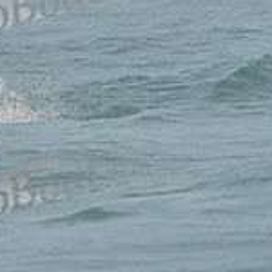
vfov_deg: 2.1
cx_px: -198
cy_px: -59
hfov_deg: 2.1
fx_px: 7316
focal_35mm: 823
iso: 280
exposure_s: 1/1000
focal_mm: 250
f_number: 8
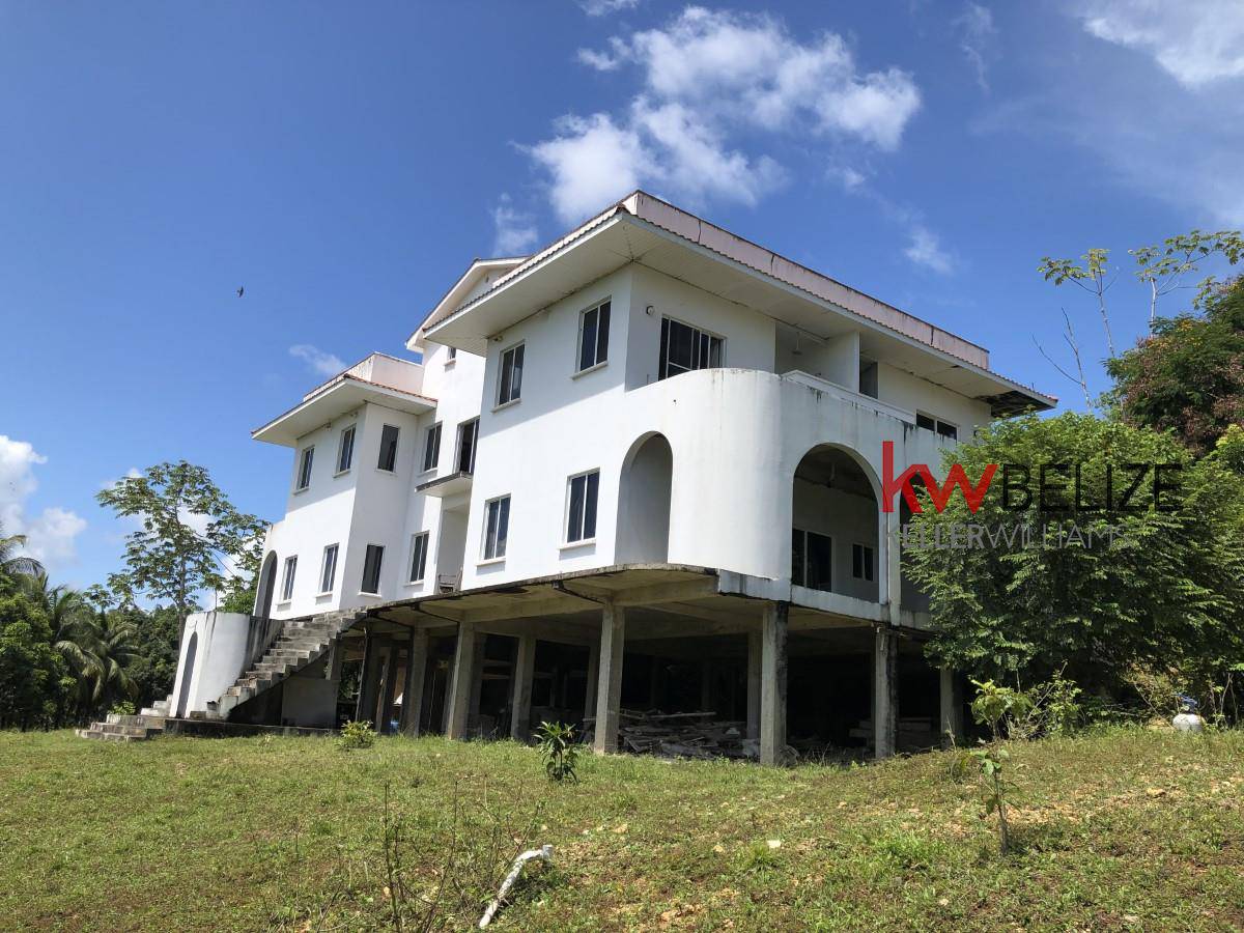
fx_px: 1006
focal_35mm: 28
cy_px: 466
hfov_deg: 63.4
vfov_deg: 49.7
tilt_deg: +14.6
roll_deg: -4.2
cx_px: 622
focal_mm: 3.99
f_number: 1.8
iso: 20
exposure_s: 1/1600
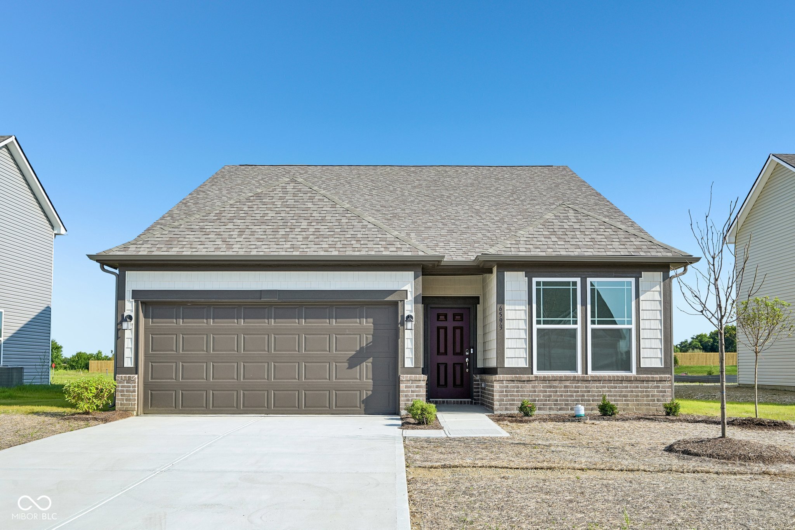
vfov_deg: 43.6
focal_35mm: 30
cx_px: 398
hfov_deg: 61.9
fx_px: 662
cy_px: 265
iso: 100
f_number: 8
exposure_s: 1/320
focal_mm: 30
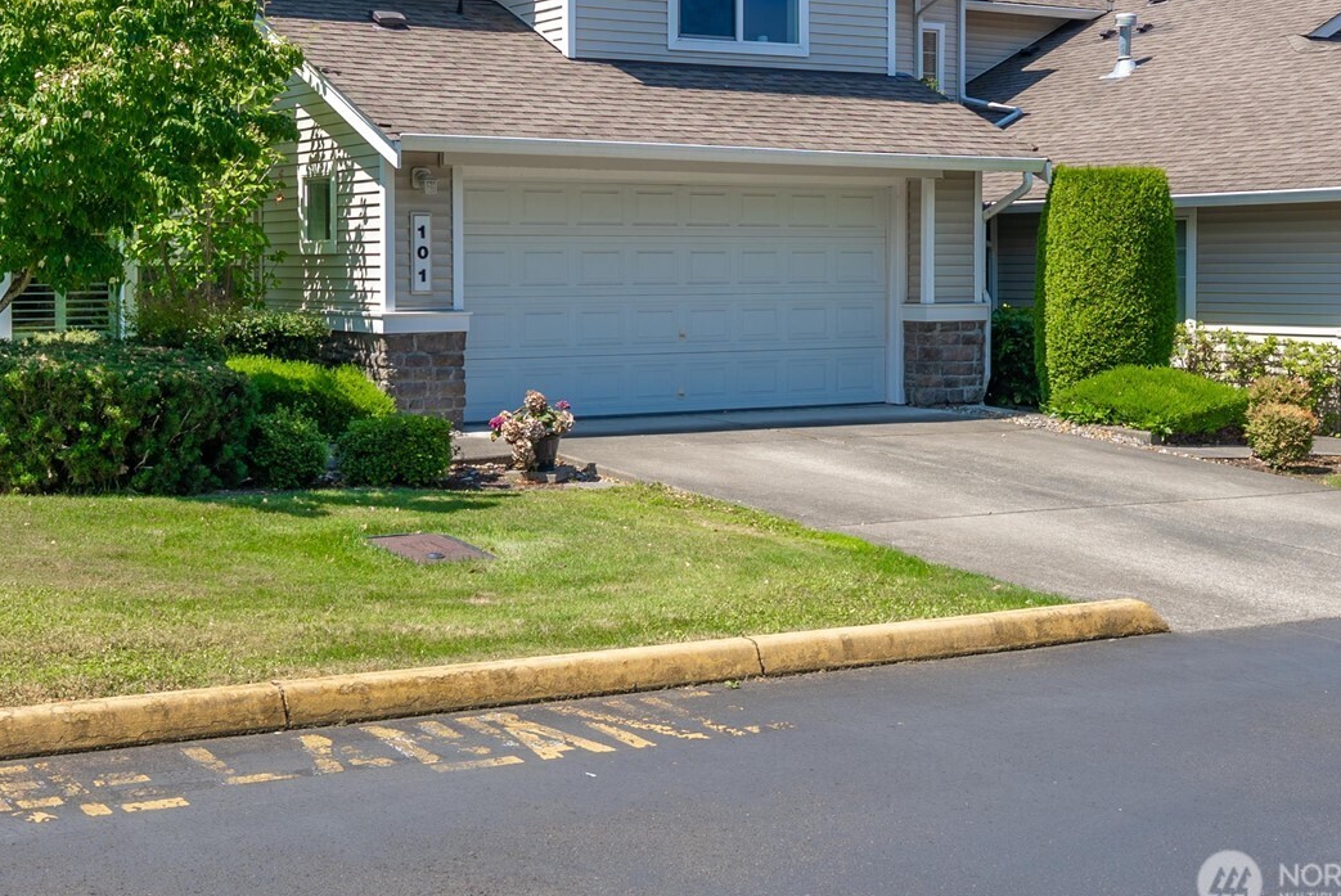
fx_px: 1454
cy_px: 204
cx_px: 421
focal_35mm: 39
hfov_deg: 48.5
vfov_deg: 33.5
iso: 80
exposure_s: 1/160
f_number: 7.1
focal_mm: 24
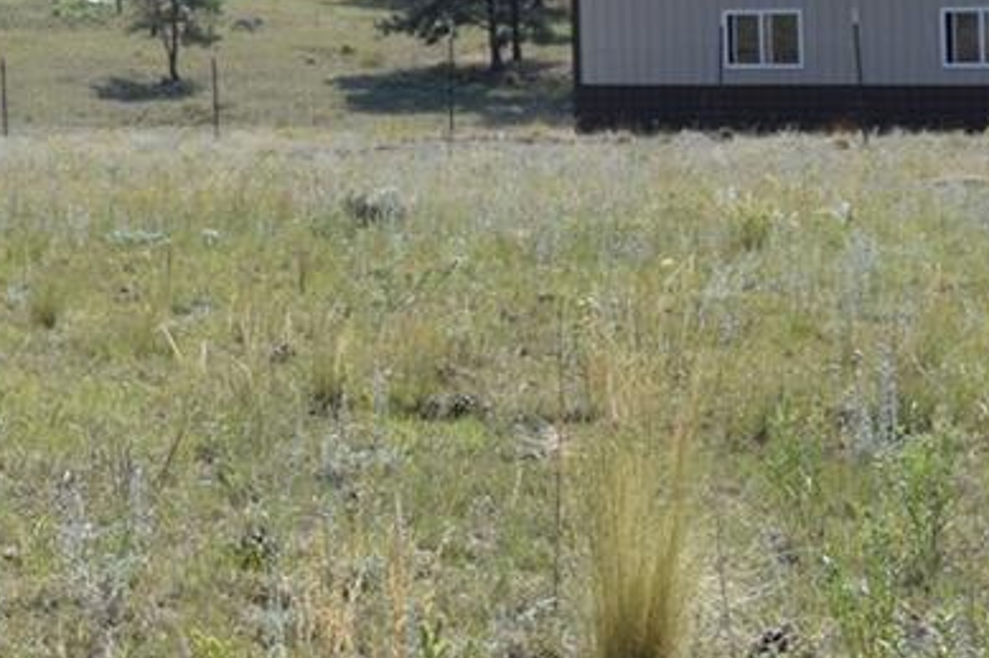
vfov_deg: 9.2
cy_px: -41
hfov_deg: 13.2
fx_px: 4064
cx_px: -440
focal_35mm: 148
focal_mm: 24
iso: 100
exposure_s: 1/200
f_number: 8
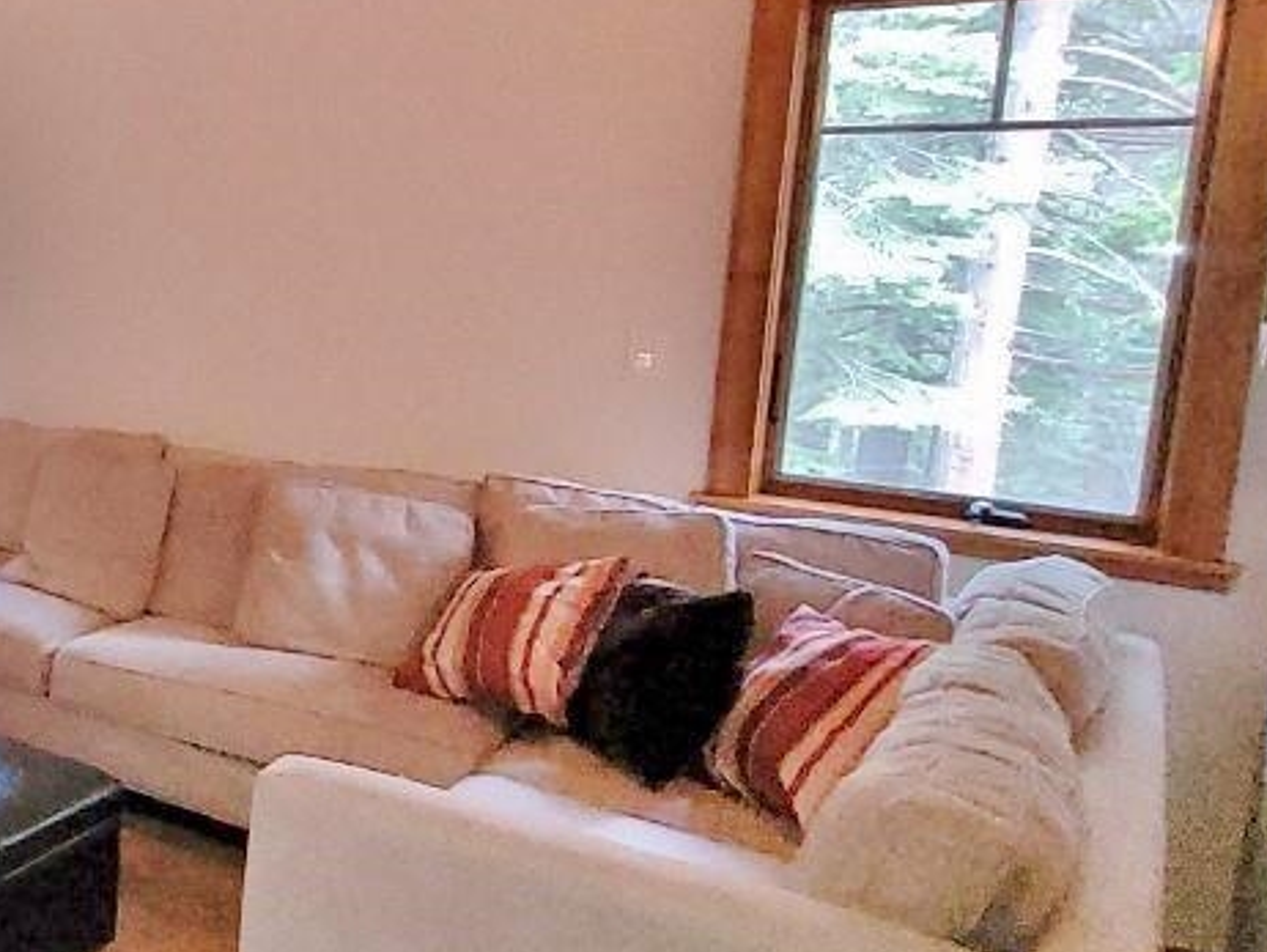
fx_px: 1318
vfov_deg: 39.6
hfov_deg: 37.6
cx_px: -277
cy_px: 403
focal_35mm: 36
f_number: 2.2
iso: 400
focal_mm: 1.74
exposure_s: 1/60
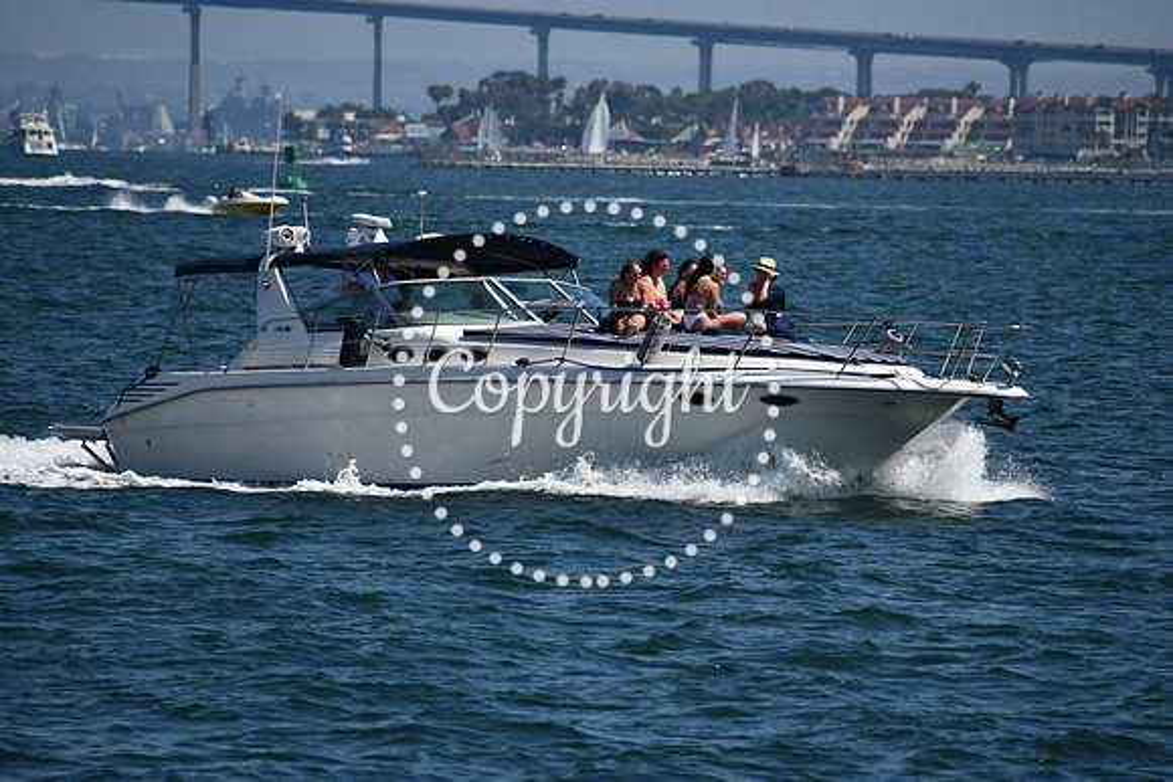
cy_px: 391
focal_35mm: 450
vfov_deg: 3.1
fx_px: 14665
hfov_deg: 4.6
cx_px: 586
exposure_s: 1/1600
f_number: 7.1
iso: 200
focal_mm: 300
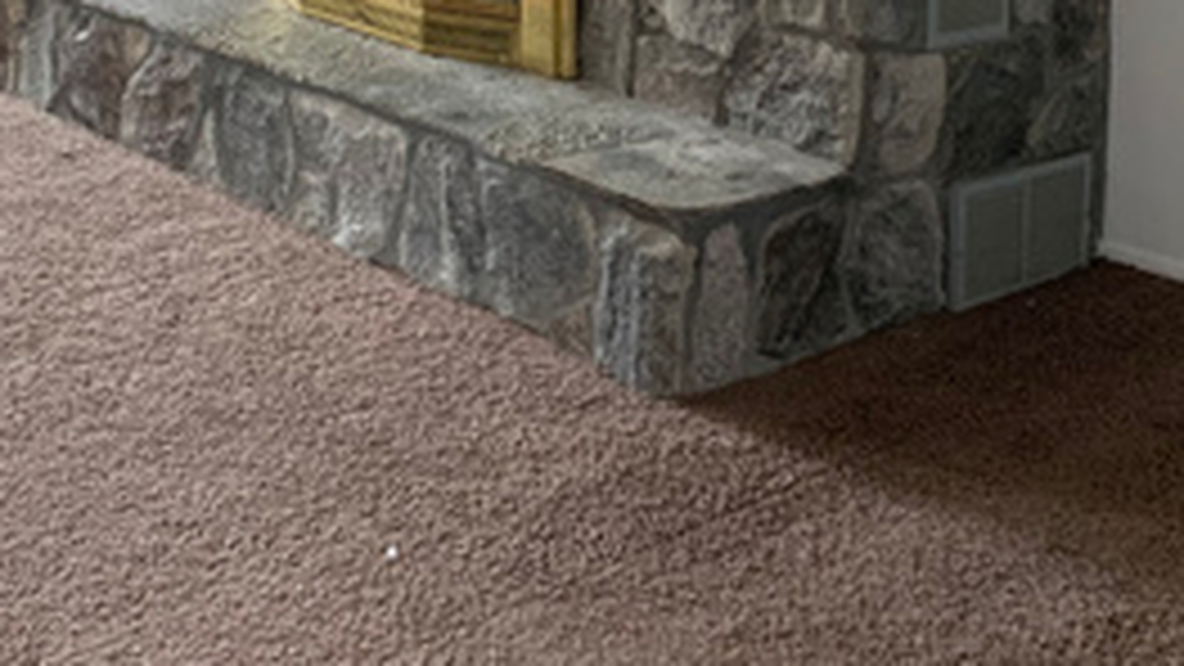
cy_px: -220
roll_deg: -1.0
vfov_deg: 16.4
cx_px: 549
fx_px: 2166
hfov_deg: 30.6
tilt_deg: -5.9
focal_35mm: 69
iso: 160
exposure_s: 1/60
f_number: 1.8
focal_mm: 4.25
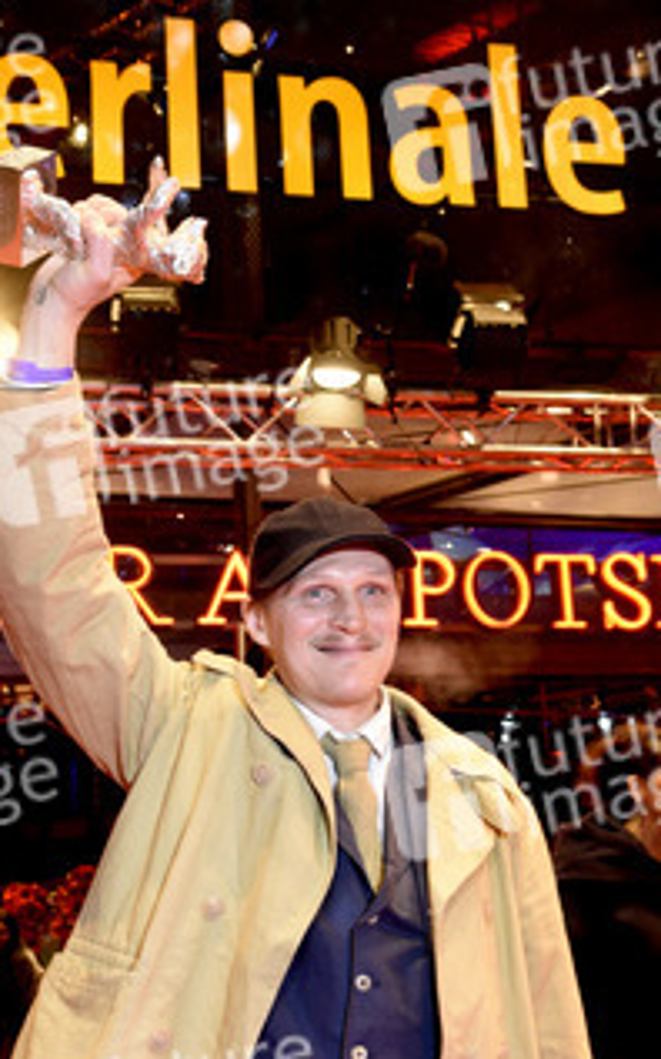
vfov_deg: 37.4
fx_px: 1557
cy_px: 615
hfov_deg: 23.9
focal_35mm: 54
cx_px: 250
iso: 1600
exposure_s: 1/60
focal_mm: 28
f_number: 5.6
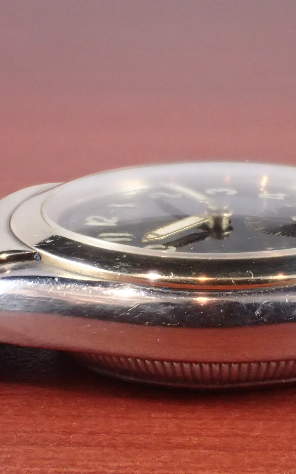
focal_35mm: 105
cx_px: 213
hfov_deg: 12.4
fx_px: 1356
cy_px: 237
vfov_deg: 19.8
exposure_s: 1/80
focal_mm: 13.47
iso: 1600
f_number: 5.6
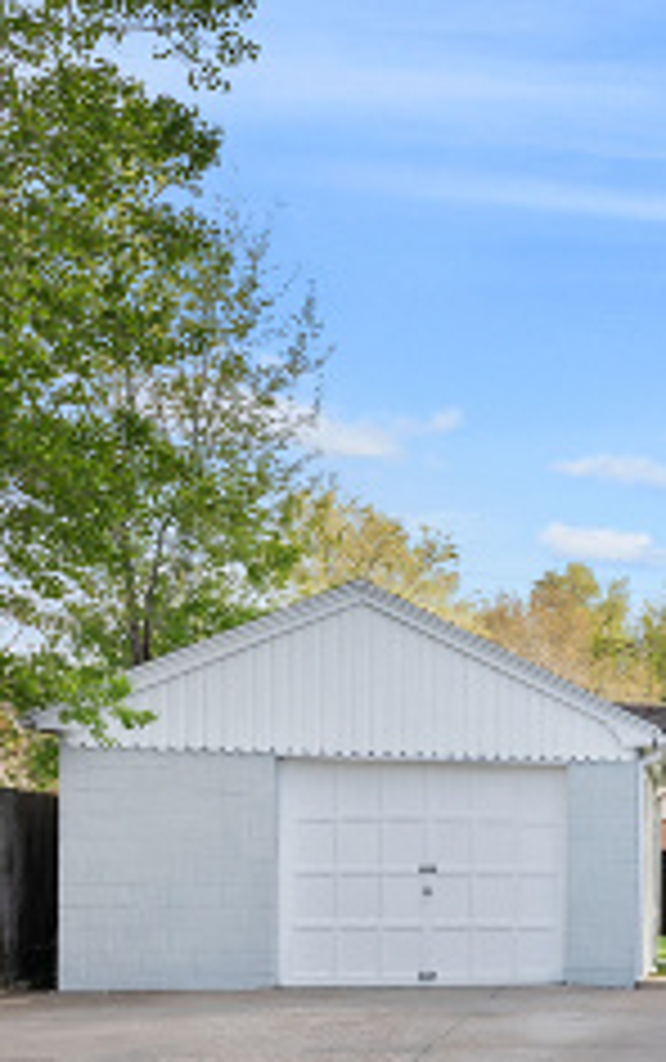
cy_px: 862
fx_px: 1680
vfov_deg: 33.9
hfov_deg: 17.8
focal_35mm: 58
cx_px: 1210
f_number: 8
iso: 64
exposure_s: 1/40
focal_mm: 21
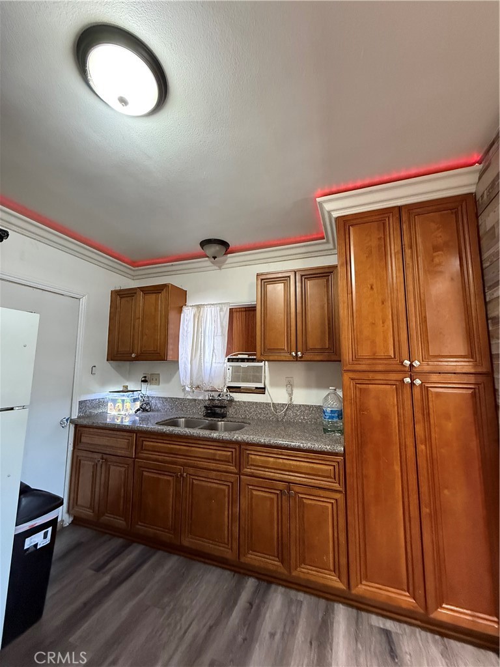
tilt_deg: +8.3
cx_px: 250
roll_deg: -1.0
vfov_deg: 102.1
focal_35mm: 14
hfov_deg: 85.7
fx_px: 270
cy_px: 334
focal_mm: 2.22
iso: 640
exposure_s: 1/60
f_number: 2.2
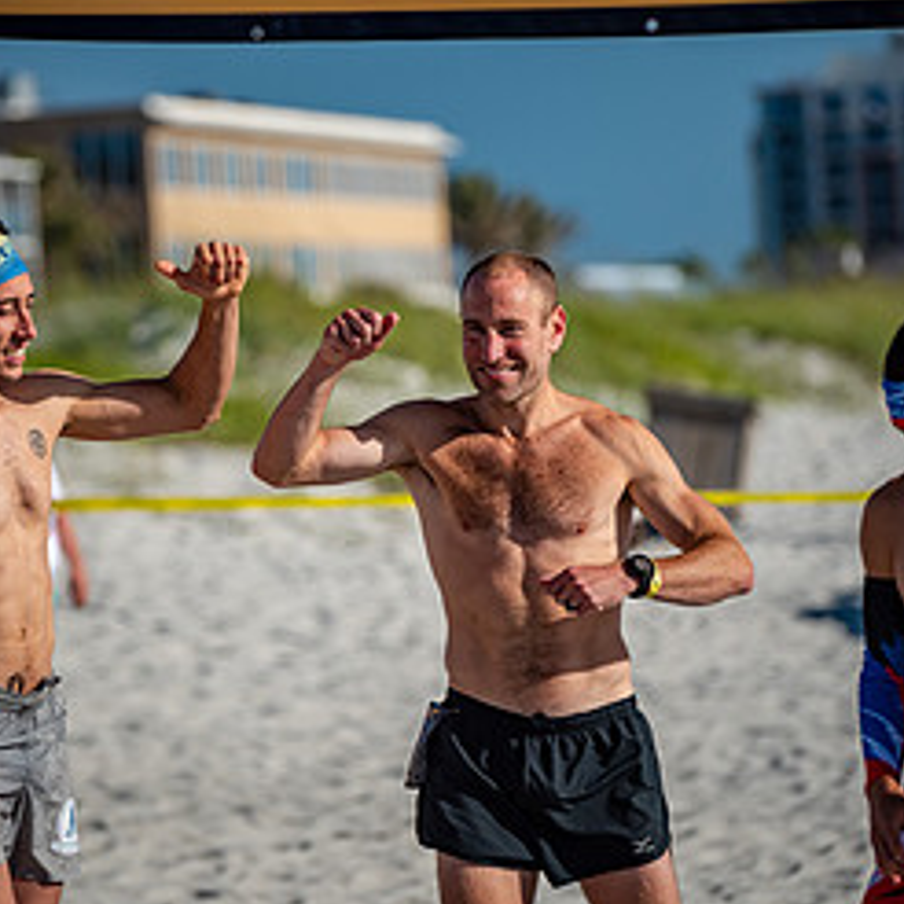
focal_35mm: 210
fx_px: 6205
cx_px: 367
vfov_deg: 8.3
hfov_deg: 8.3
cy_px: 364
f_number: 2.8
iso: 250
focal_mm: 135
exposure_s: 1/4000
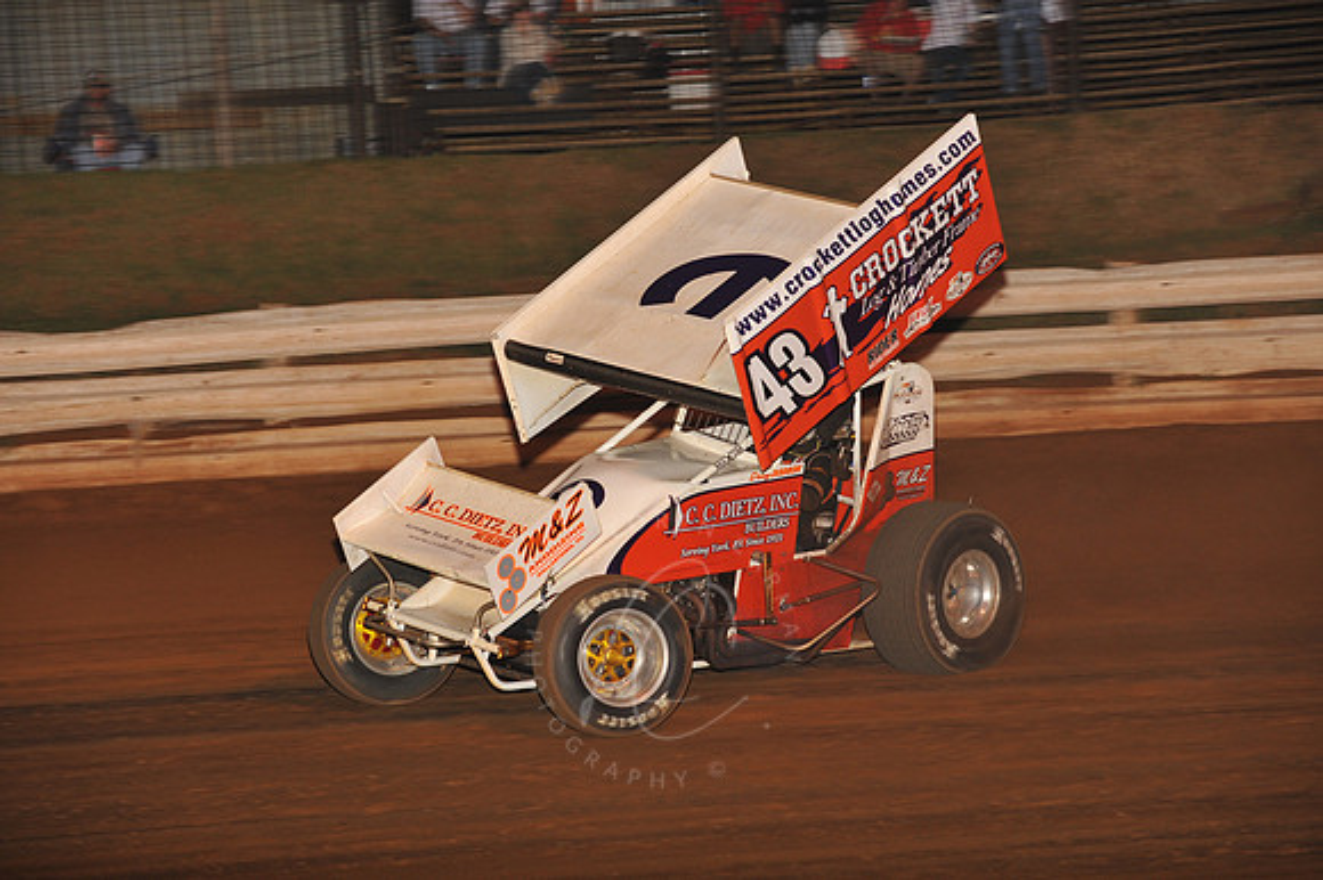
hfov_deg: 14.2
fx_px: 5326
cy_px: 440
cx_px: 662
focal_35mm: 145
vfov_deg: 9.5
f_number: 6.3
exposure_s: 1/320
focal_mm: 145
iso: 1000
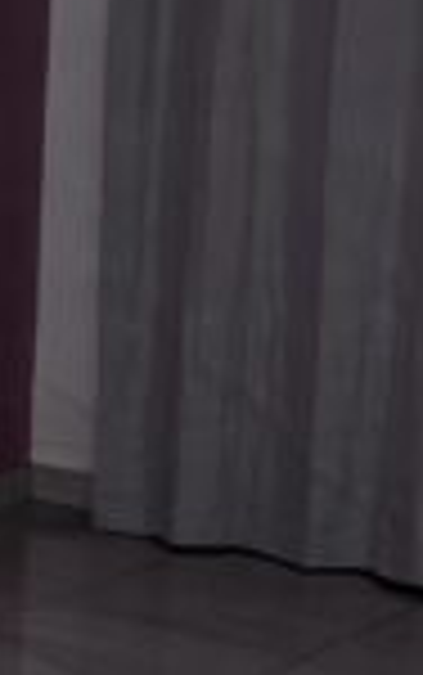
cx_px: -464
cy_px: 414
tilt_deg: -11.2
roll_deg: +1.7
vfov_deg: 18.9
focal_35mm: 110
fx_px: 2025
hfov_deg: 10.8
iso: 100
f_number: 1.5
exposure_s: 1/11
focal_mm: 5.7
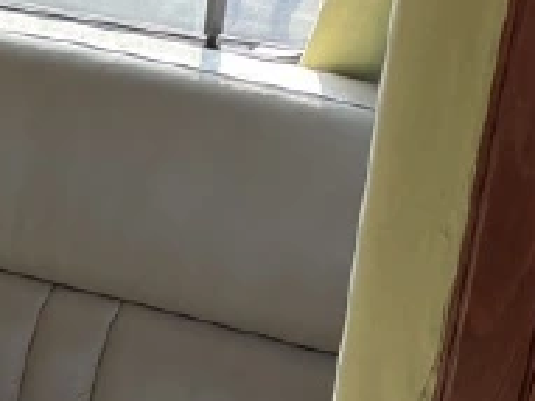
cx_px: -347
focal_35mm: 109
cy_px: 297
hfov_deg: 16.0
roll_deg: +2.0
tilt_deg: -25.3
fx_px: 1684
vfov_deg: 13.5
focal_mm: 5.96
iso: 64
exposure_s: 1/258
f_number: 1.6
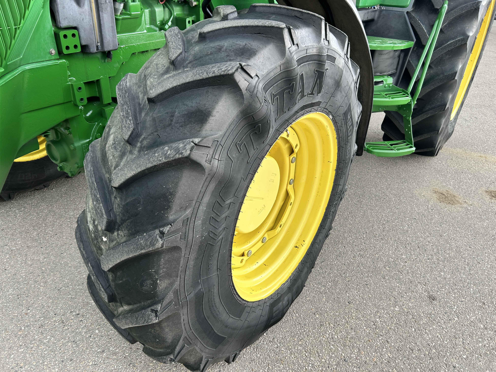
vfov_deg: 53.1
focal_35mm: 26
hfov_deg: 67.3
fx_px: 373
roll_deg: -3.0
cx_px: 248
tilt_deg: -29.6
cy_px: 186
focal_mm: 5.7
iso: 40
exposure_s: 1/121
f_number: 1.5
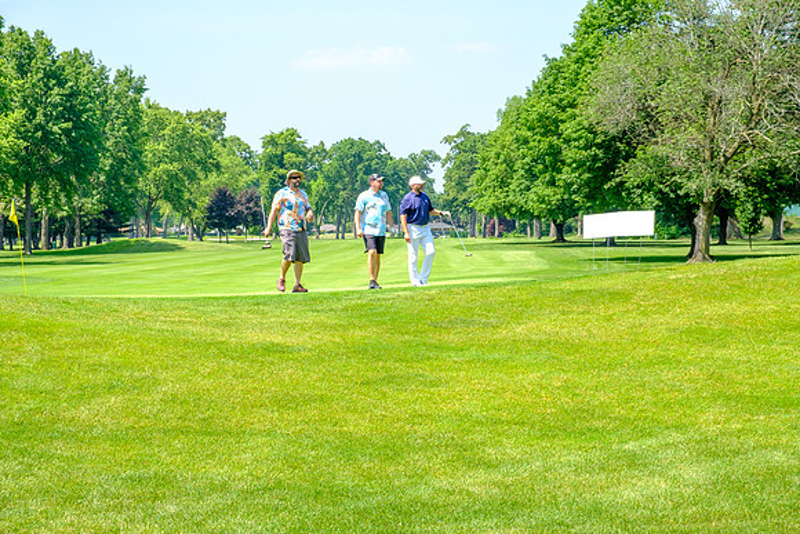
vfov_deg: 18.0
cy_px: 267
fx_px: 1689
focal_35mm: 76
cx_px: 400
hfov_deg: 26.6
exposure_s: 1/320
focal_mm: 50.5
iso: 200
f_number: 7.1
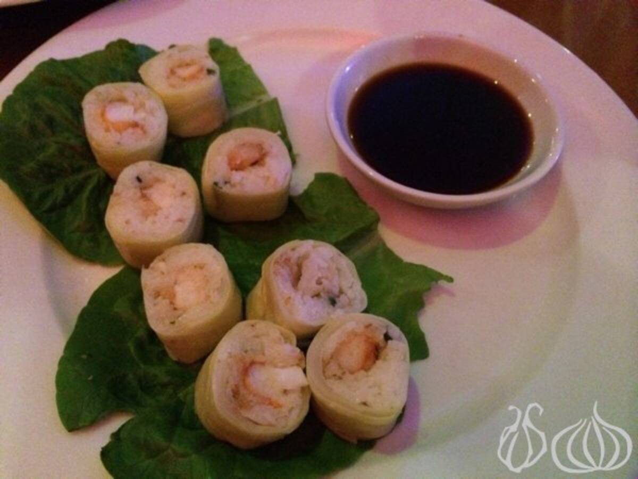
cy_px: 240
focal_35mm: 30
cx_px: 319
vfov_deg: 46.8
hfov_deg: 60.0
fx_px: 553
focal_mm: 4.12
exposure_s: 1/15
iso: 2500
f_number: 2.2
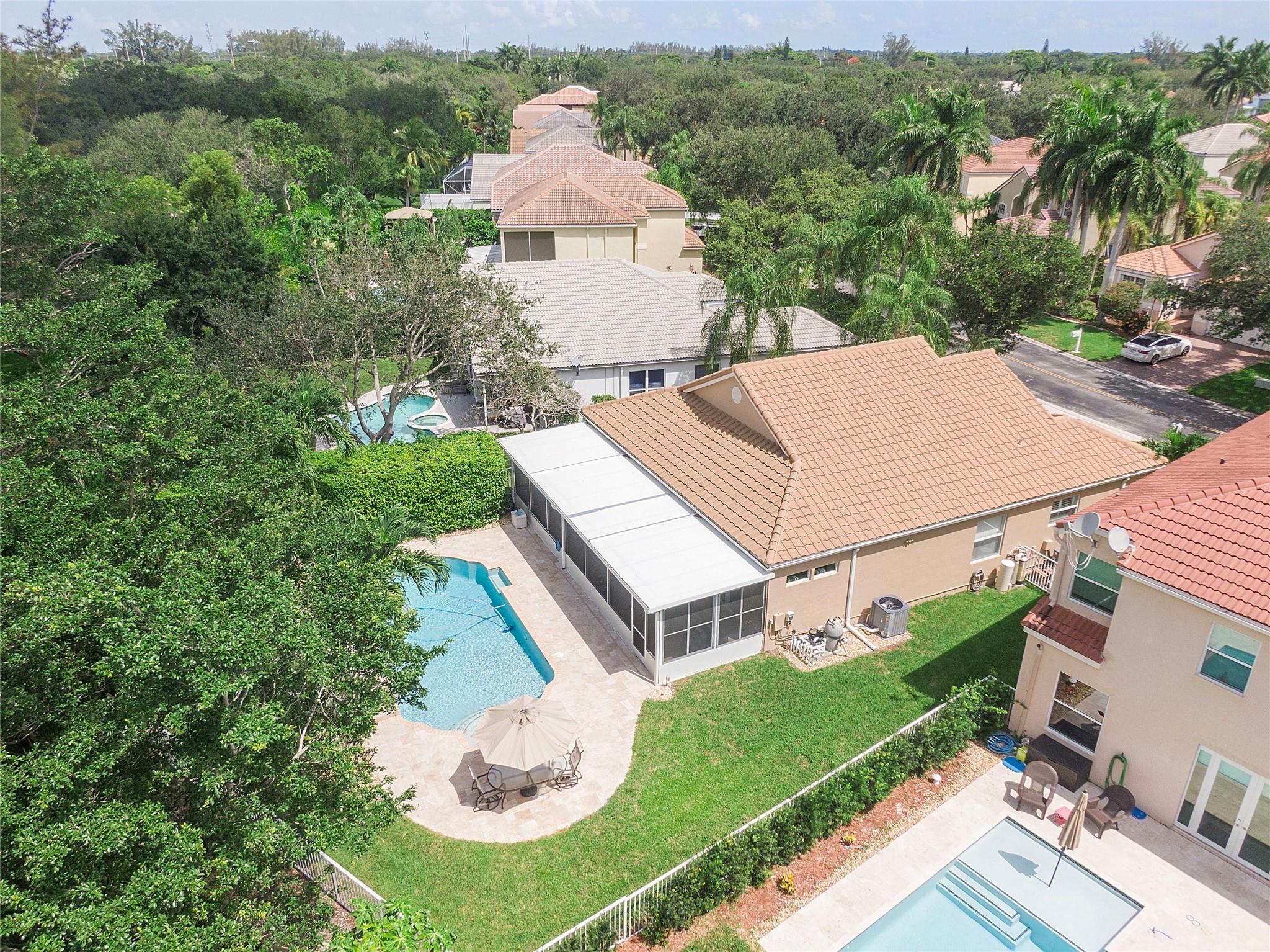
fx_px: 880
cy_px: 476
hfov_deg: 71.6
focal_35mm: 24
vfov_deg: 56.8
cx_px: 635
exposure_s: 1/1250
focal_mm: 4.39
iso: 100
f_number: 2.8
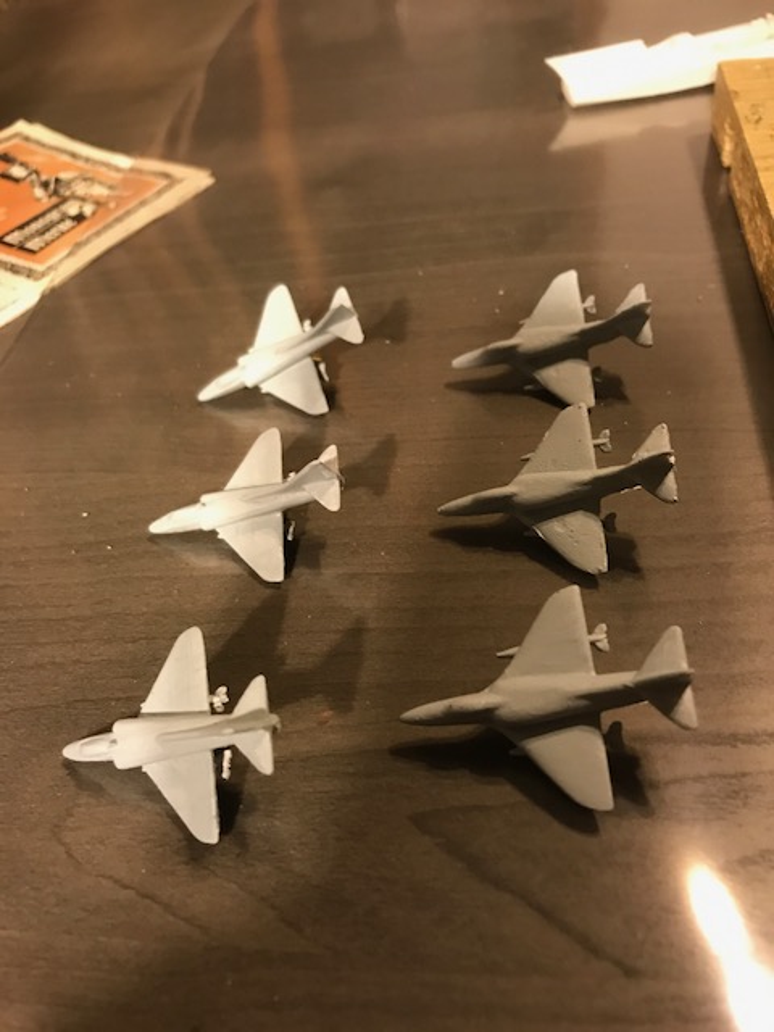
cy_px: 516
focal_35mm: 28
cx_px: 387
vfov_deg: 63.4
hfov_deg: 49.7
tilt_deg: -44.8
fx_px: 835
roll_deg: +12.8
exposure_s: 1/13
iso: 100
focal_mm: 3.99
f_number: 1.8
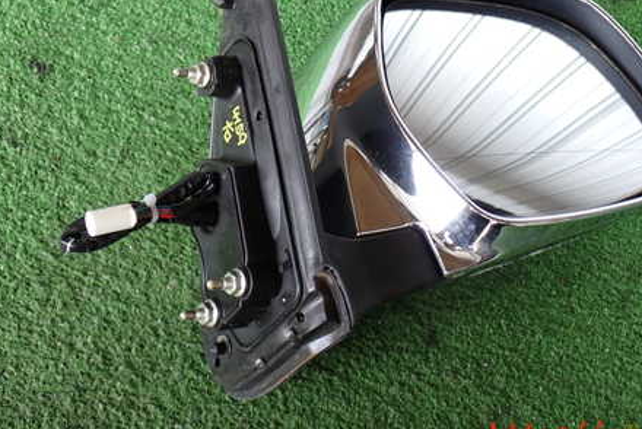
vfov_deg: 26.3
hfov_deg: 38.7
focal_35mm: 51
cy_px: 127
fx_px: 910
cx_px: 382
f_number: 2.5
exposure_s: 1/80
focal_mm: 6.37
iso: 160
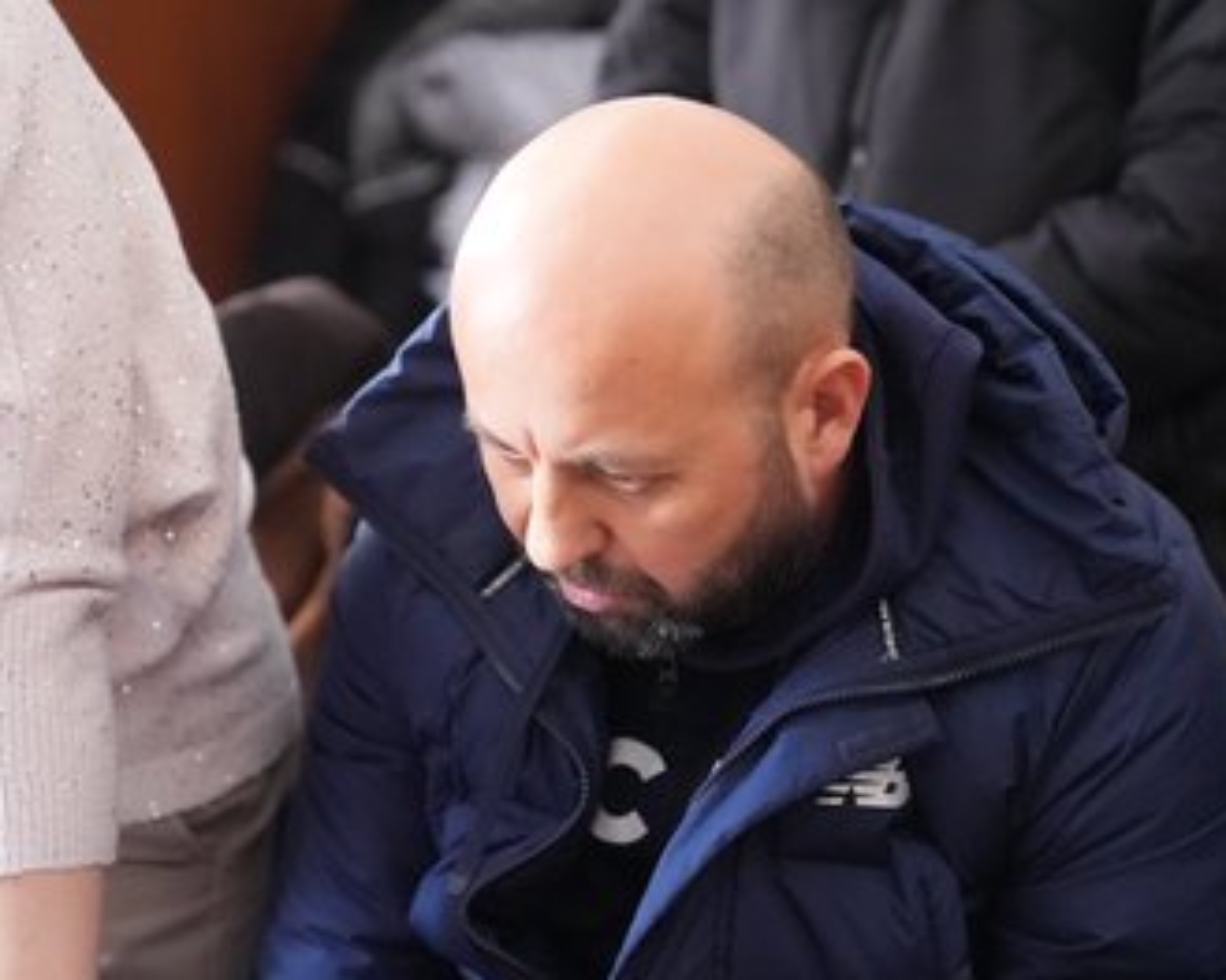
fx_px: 2902
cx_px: 678
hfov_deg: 23.8
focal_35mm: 80
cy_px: 494
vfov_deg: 19.2
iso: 25600
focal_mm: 70
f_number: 2.8
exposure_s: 1/200
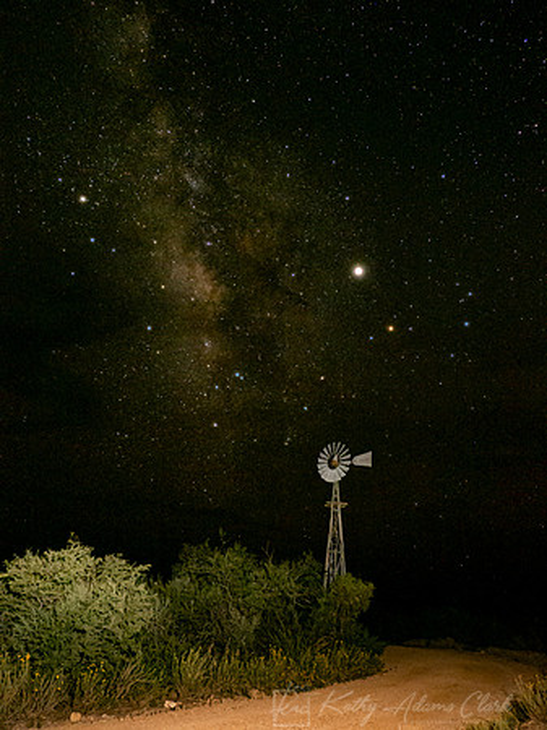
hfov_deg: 56.8
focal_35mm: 24
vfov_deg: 71.6
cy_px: 365
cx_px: 274
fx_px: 506
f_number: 3.5
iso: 1600
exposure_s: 15
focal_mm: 12
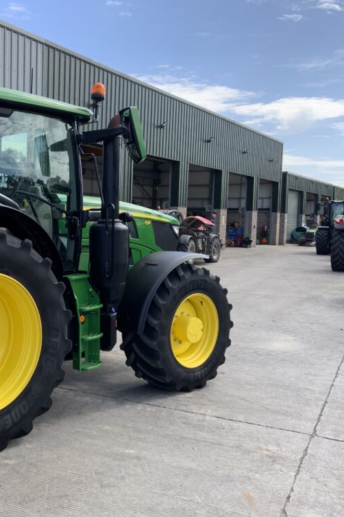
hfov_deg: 31.5
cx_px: 52
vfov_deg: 47.4
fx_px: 588
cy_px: 258
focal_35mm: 41
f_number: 1.8
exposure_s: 1/613
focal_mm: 3
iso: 16
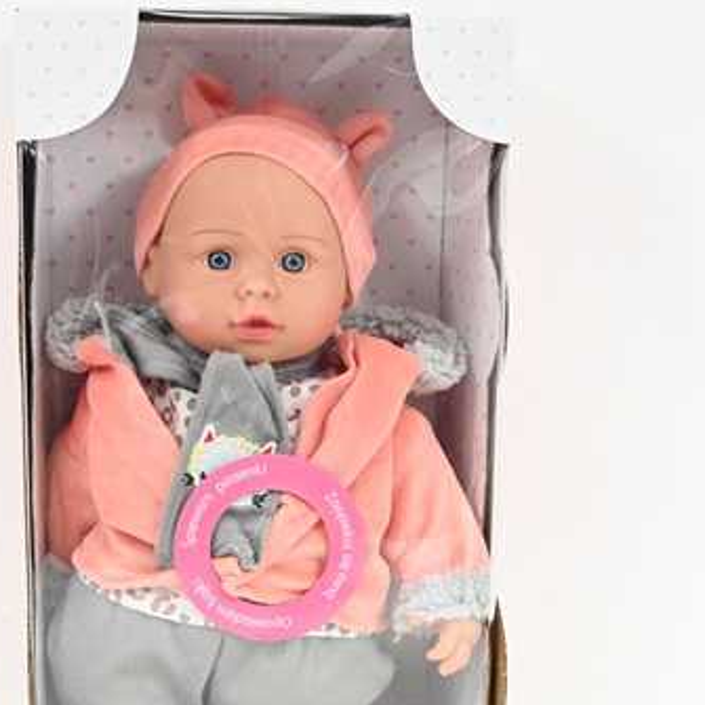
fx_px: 1579
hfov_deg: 25.1
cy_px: 477
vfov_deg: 25.0
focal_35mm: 69
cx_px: 270
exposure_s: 1/125
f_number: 4
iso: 560
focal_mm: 22.5
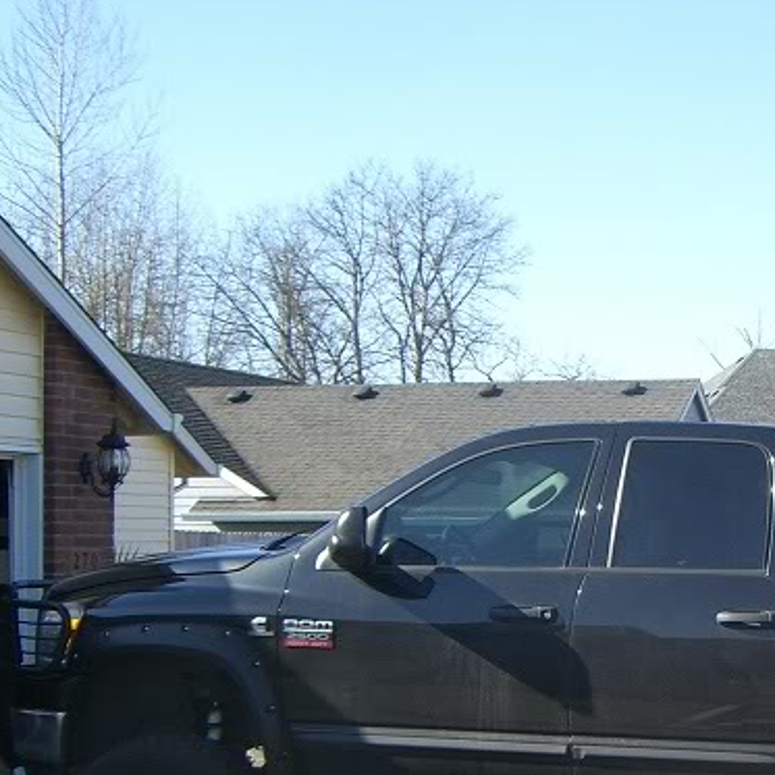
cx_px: 772
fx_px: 1925
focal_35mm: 76
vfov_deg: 22.4
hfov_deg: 21.9
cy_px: 646
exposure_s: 1/250
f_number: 4.3
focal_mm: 6.2
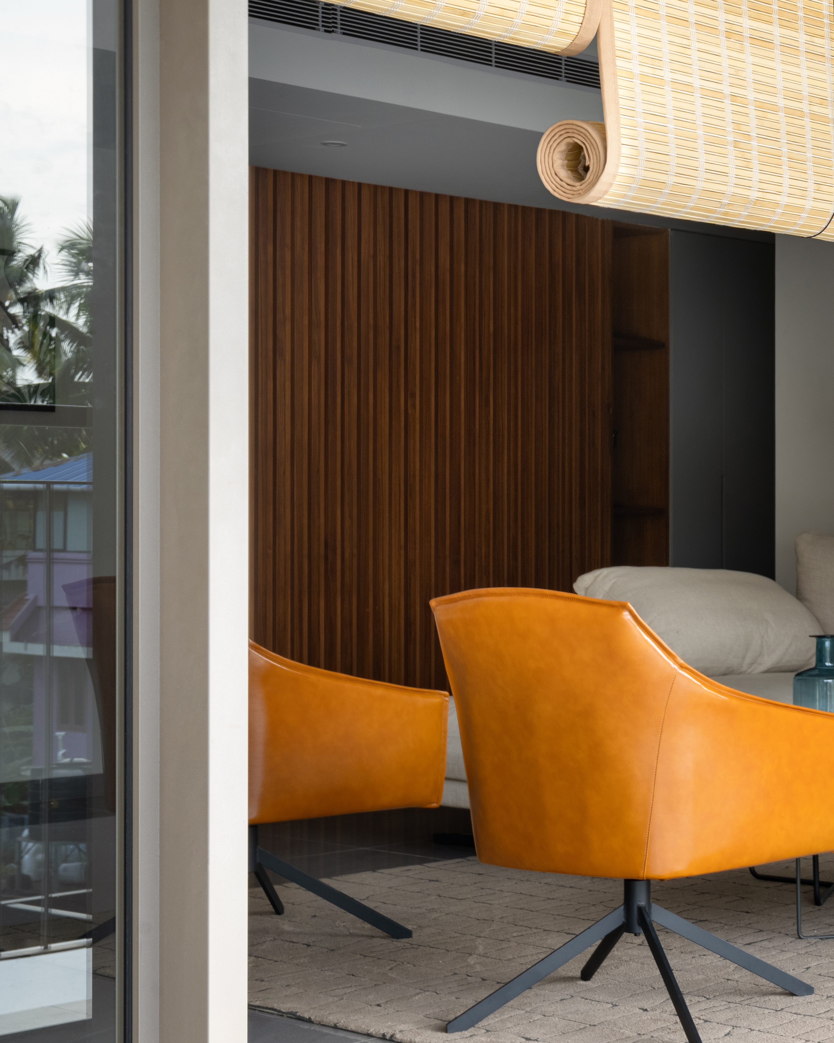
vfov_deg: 27.9
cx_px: 1025
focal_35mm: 68
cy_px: 510
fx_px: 2098
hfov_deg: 20.8
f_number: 11
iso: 200
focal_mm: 35
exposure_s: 1/2
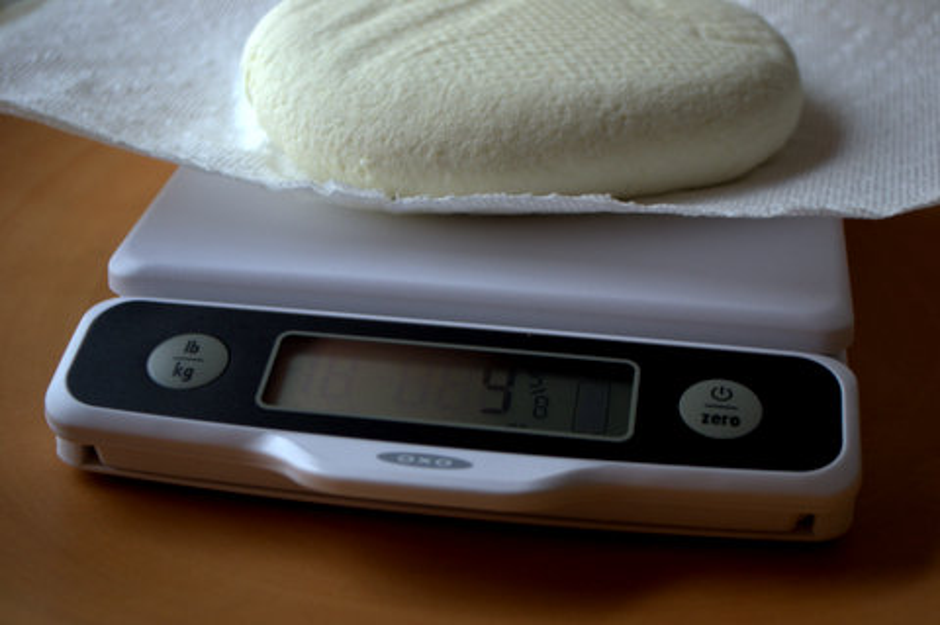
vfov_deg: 21.5
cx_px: 470
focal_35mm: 63
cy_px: 312
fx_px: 1643
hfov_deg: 31.9
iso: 800
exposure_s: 1/60
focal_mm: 42
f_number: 5.3
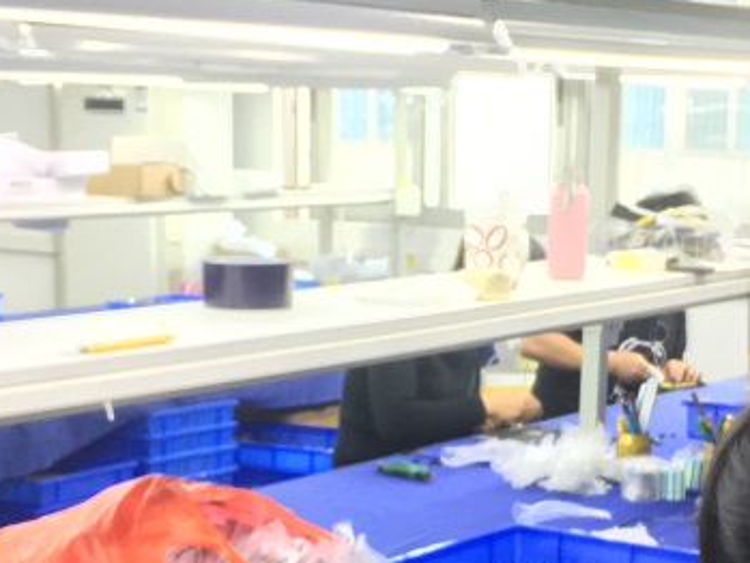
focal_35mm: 83
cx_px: 501
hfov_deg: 23.4
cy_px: 456
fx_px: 1799
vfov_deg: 17.6
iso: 64
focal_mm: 4.15
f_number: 2.2
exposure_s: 1/33
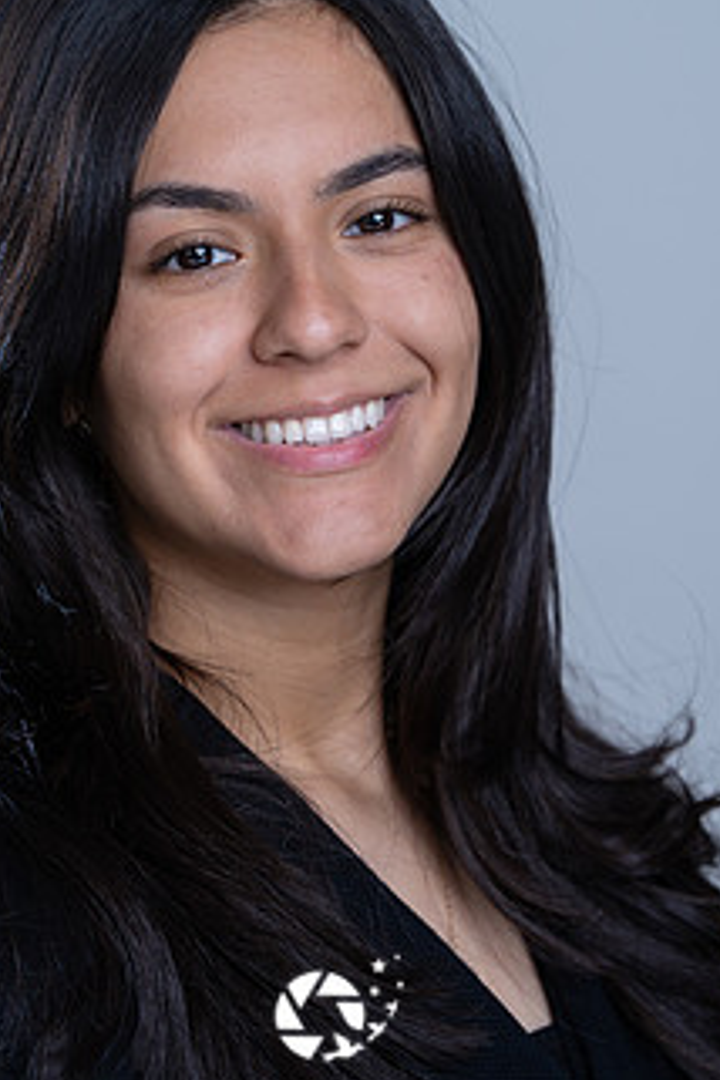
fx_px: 7529
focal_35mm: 251
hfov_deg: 5.5
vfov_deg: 8.2
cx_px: 326
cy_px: 454
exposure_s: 1/200
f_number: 5.6
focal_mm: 179
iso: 160
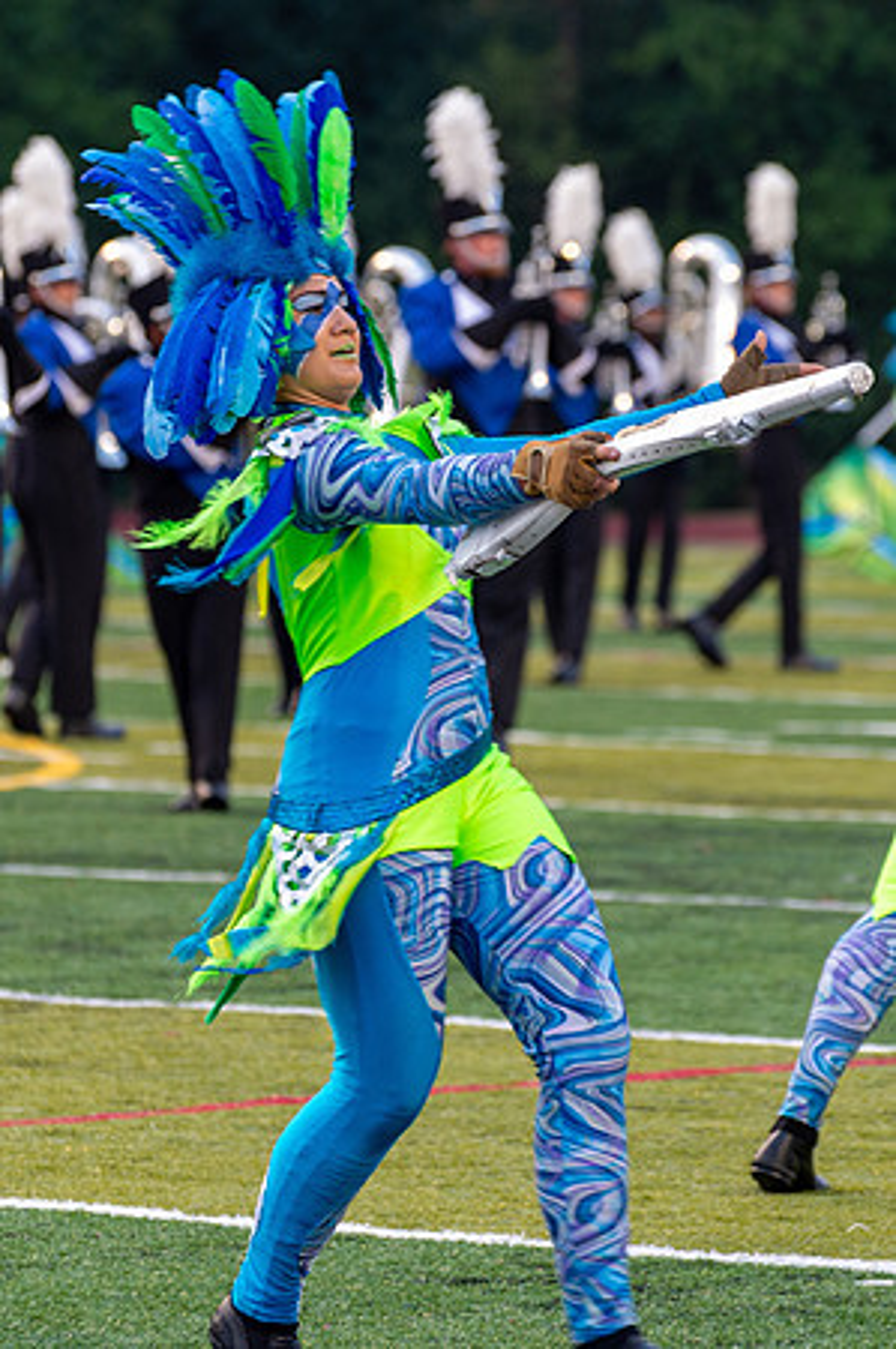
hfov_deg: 4.5
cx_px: 389
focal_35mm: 307
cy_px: 604
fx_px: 11480
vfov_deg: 6.7
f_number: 5
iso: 1000
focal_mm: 180
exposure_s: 1/200
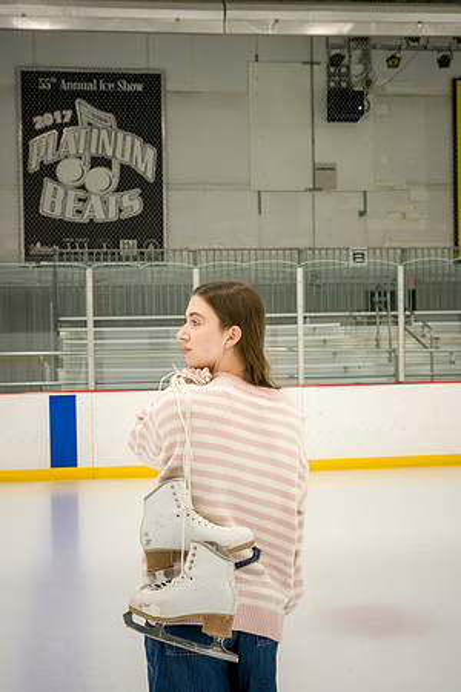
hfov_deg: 28.1
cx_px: 230
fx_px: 922
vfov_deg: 41.1
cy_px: 346
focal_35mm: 48
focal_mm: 48
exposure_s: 1/400
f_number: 8
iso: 3200
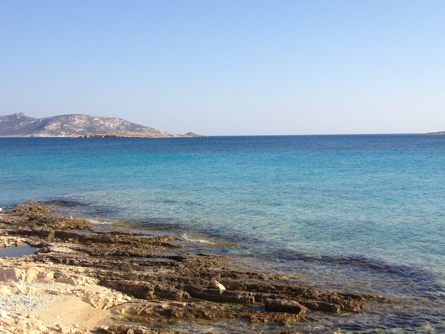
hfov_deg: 40.4
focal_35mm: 47
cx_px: 197
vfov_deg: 30.8
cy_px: 208
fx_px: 604
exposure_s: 1/1314
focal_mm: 4.28
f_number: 2.4
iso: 50
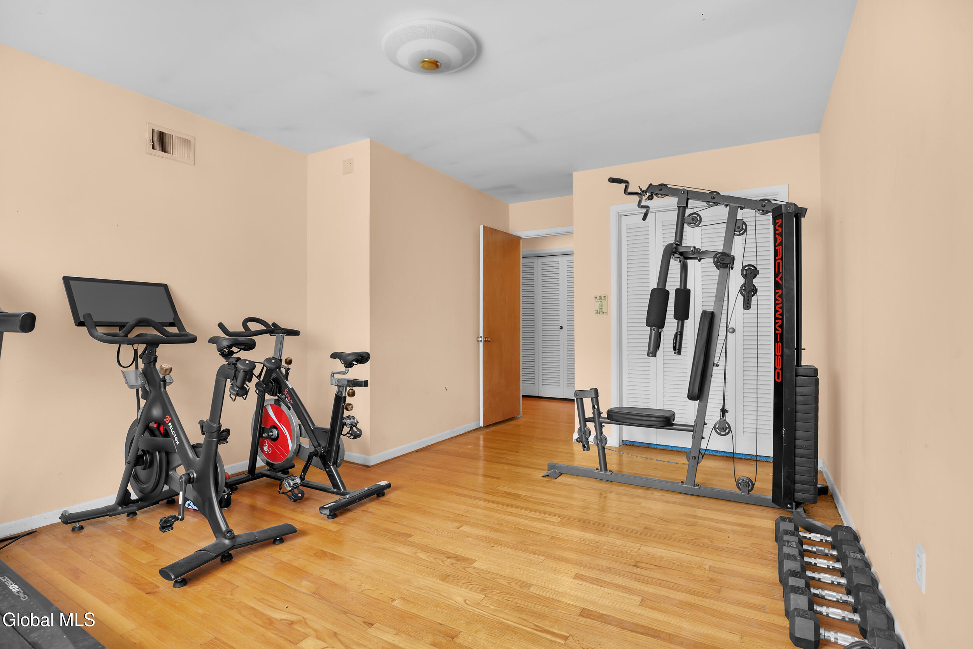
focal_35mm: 16
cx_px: 486
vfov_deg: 73.8
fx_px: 432
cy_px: 324
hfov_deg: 96.7
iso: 250
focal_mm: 16
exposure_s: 1/6
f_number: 4
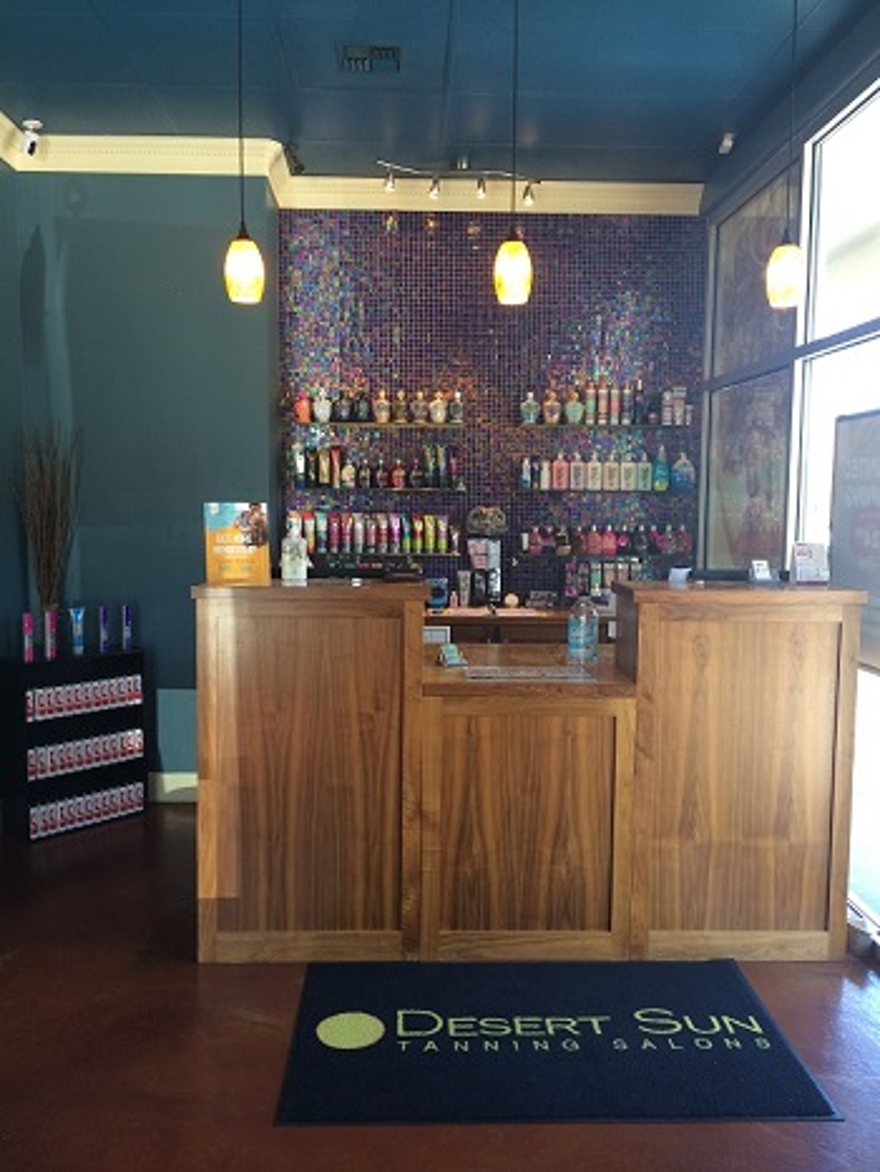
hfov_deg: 48.3
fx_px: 982
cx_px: 440
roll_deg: +0.8
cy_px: 586
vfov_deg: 61.6
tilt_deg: -6.5
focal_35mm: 29
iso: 40
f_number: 2.2
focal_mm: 4.15
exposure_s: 1/30
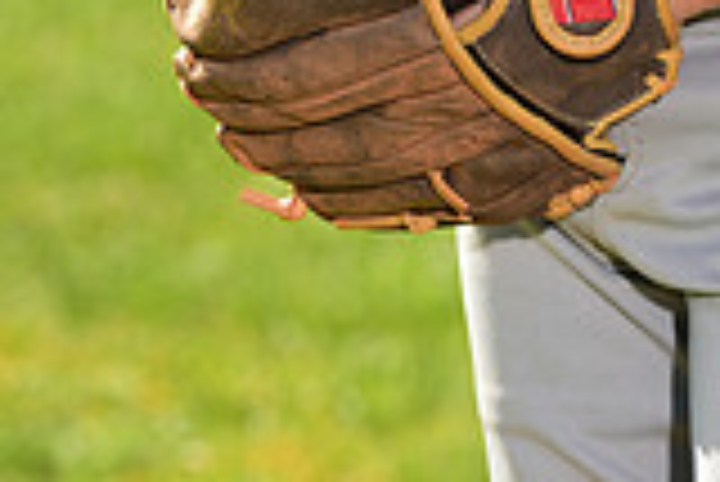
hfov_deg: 4.4
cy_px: -662
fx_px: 9448
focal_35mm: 472
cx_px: 727
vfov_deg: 2.9
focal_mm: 130
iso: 80
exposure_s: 1/250
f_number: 5
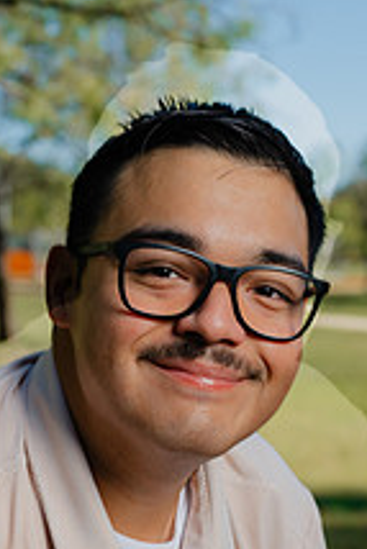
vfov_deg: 19.3
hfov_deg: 13.1
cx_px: 187
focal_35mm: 105
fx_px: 1603
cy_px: 413
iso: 64
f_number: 5.6
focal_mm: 50
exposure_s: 1/200
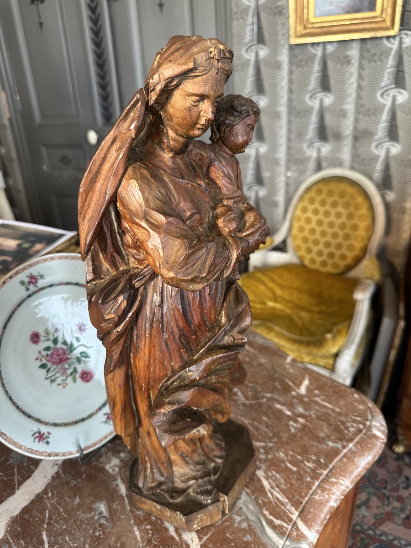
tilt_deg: -24.6
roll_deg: +1.9
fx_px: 380
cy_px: 274
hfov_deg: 56.8
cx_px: 206
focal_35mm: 24
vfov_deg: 71.6
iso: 125
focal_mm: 6.86
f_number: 1.78
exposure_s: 1/50
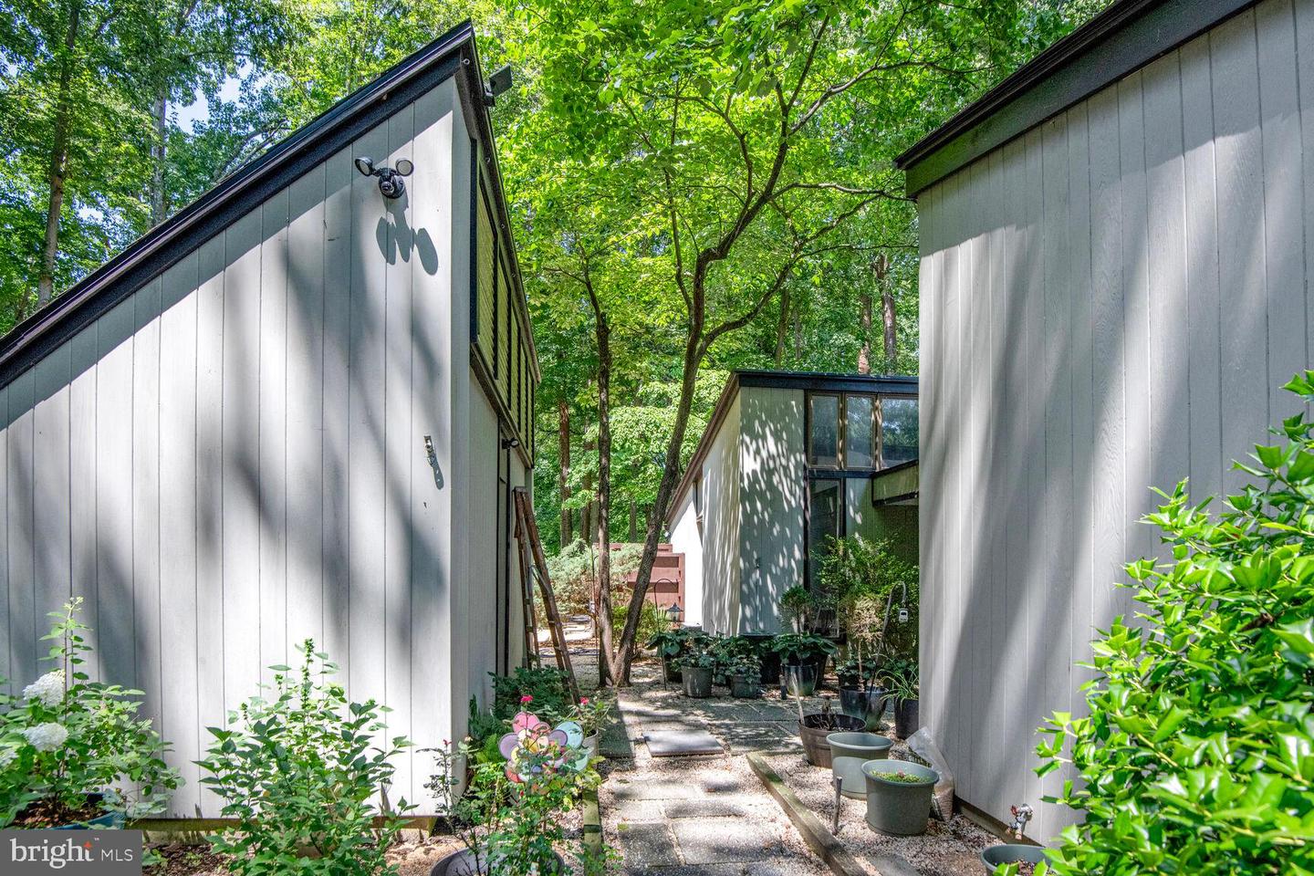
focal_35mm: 16
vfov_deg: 73.7
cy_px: 438
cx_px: 657
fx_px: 584
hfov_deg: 96.7
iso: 500
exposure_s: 1/640
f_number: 8
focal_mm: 16
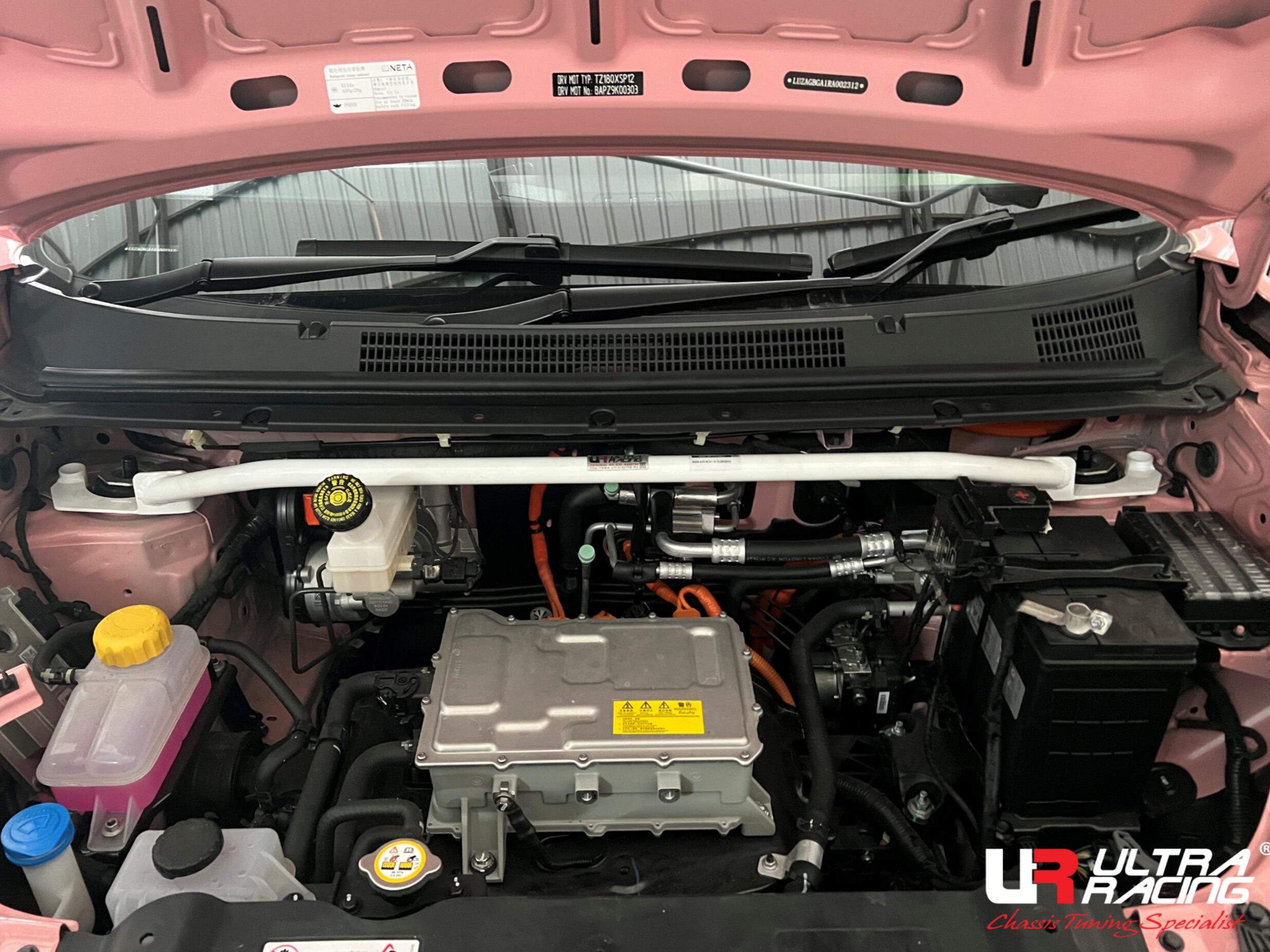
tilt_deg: -31.2
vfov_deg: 51.3
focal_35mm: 27
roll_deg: +0.7
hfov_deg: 65.3
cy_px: 460
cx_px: 618
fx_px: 991
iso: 640
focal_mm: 5.7
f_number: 1.5
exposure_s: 1/40
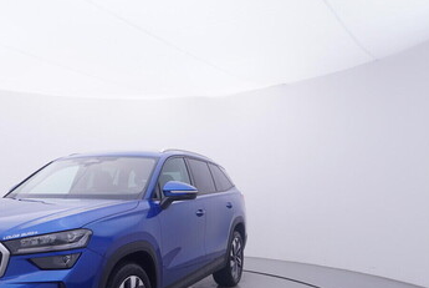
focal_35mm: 36
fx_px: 427
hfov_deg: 51.9
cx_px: 130
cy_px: 215
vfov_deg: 36.3
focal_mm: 15
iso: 200
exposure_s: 1/80
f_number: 5
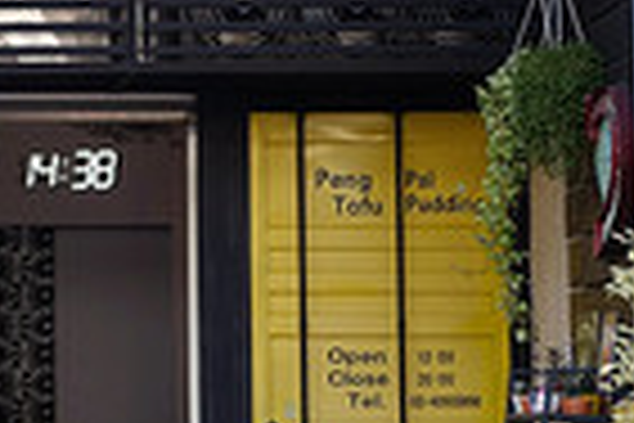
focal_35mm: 191
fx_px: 3363
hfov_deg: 10.5
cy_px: 94
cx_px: -216
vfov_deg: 7.2
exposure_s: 1/80
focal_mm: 16.39
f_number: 5
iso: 125
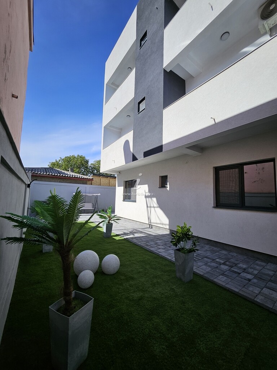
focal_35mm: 13
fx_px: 139
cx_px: 138
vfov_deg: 106.2
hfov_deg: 89.9
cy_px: 185
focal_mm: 1.7
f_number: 2.2
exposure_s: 1/1297
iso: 32
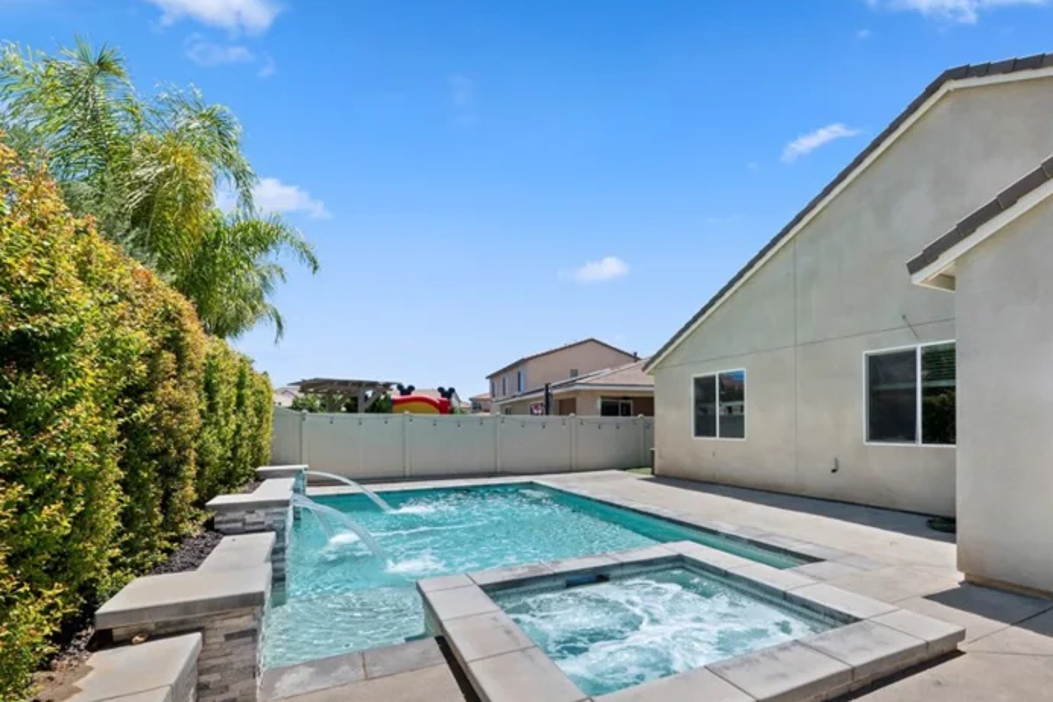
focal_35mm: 17
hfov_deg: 92.1
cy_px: 406
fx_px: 497
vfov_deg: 70.0
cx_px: 629
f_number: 22
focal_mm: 14
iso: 100
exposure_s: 1/40
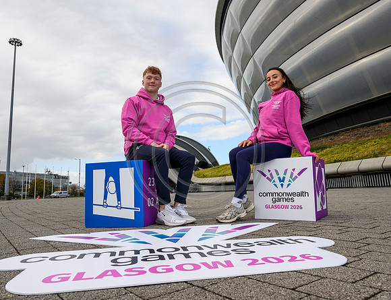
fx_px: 302
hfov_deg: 65.8
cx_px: 202
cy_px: 151
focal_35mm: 27
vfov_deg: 52.8
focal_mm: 24
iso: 125
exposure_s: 1/160
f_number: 8
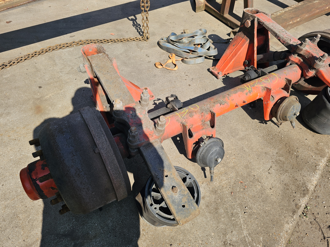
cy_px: 124
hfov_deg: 73.9
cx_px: 165
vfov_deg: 58.9
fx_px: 219
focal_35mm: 23
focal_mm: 6.3
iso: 10
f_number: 1.7
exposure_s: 1/522
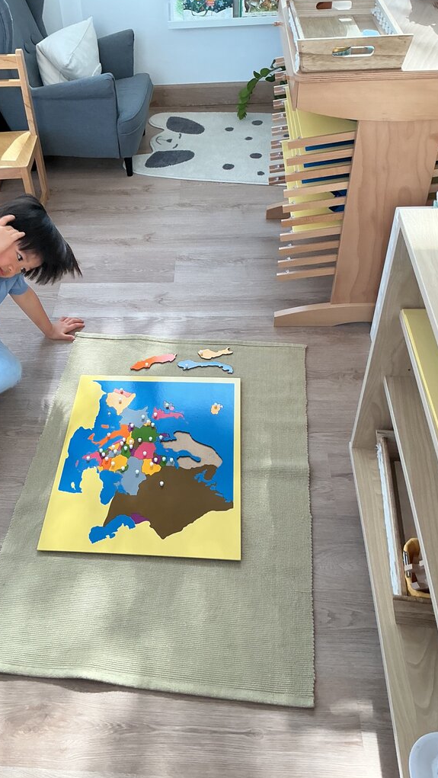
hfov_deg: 35.4
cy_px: 384
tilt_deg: -42.4
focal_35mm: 33
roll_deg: +4.7
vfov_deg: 59.5
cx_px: 149
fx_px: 681
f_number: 1.8
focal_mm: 3
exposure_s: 1/120
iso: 64
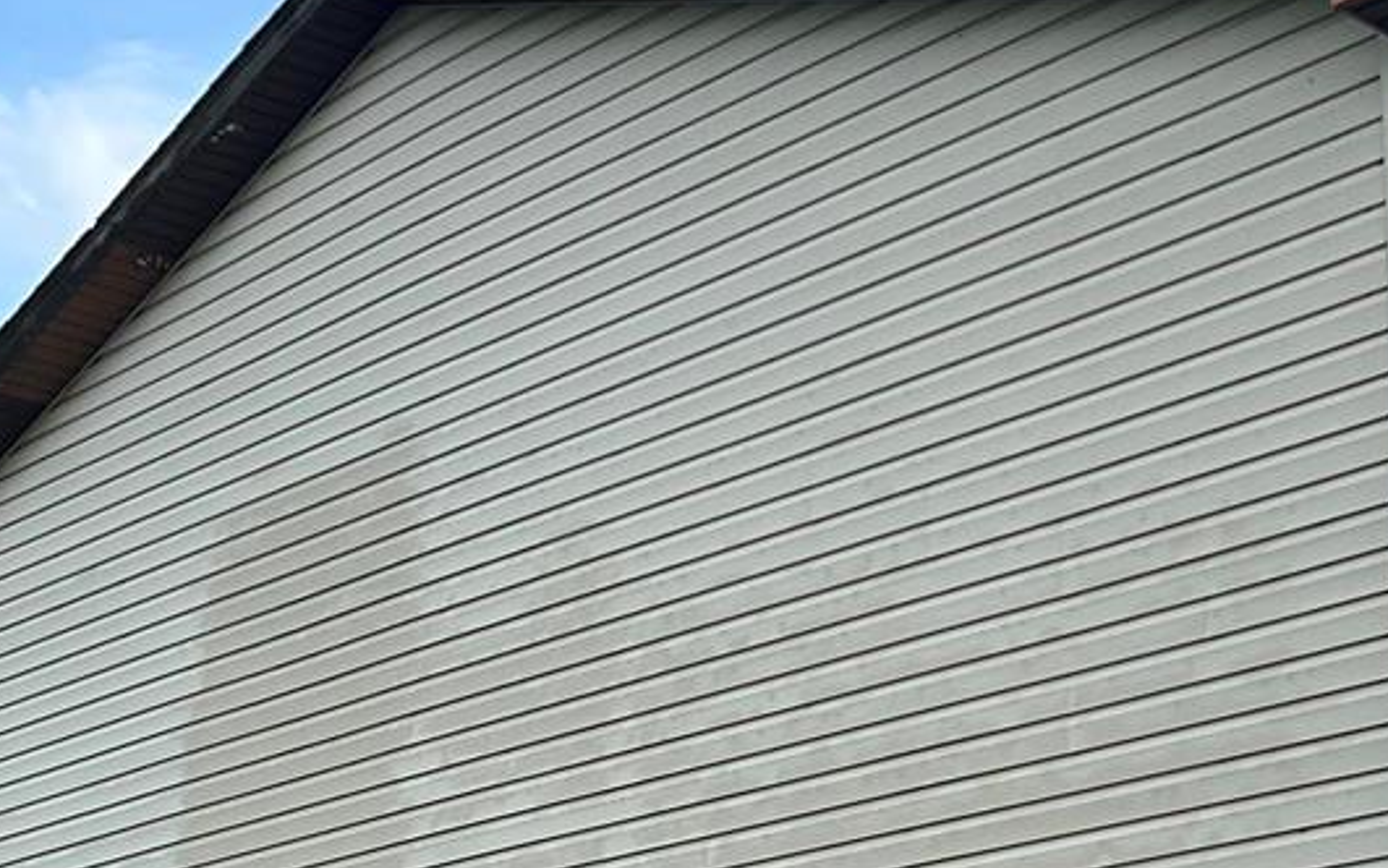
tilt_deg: +11.8
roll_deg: +0.9
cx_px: 1171
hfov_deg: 24.4
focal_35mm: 83
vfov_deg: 15.5
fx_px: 3140
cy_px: 826
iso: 50
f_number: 1.5
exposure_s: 1/1597
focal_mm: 5.7
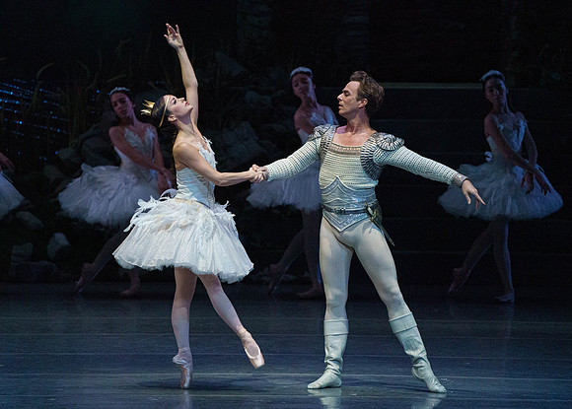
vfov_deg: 3.5
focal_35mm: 412
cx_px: 262
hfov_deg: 4.9
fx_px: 6698
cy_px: 210
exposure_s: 1/250
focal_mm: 382
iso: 8000
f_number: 5.6
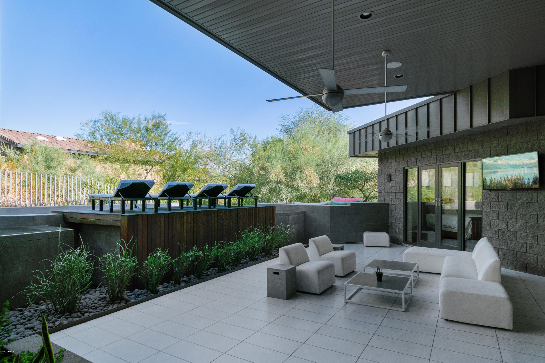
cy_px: 182
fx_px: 295
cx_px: 272
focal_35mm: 20
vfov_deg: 63.2
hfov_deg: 85.4
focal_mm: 13
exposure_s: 1/1000
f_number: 7.1
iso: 100
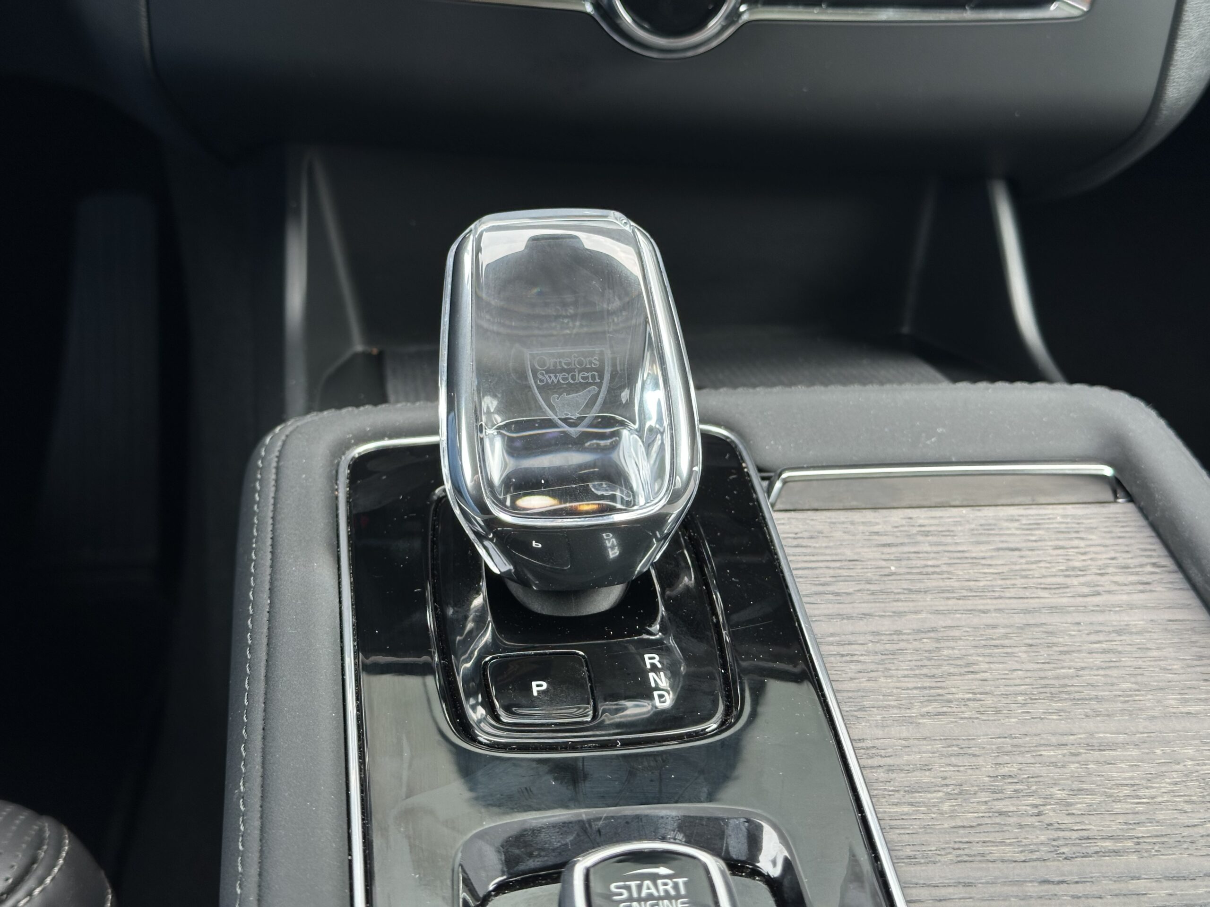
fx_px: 1678
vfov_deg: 30.3
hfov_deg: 39.7
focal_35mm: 48
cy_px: 454
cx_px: 605
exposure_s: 1/179
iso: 50
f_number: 1.78
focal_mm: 6.86
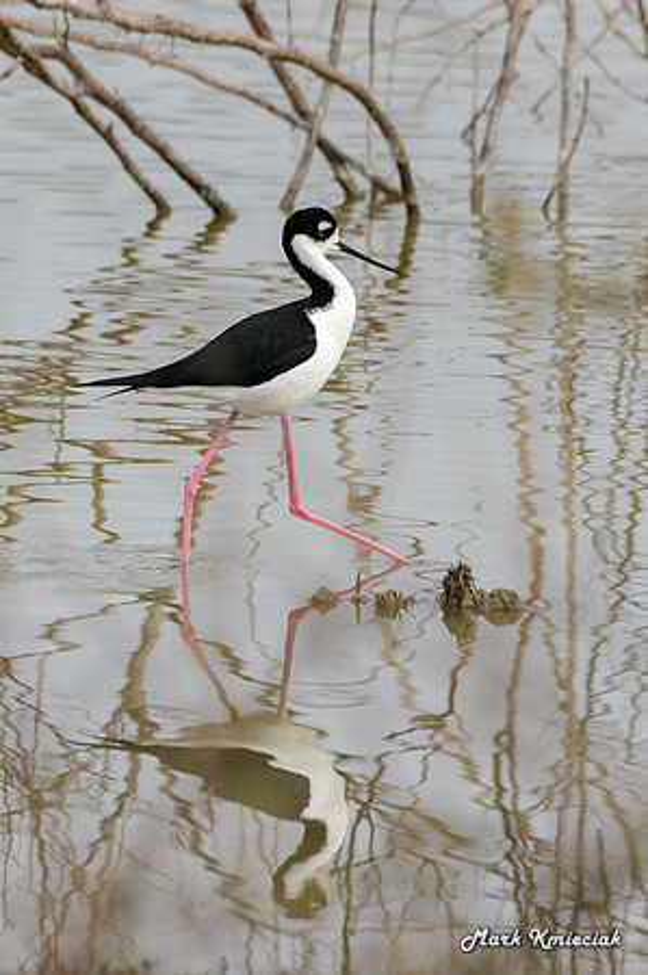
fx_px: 26214
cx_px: 79
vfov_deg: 2.1
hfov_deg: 1.4
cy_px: 346
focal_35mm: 969
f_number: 9
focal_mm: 500
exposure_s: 1/1600
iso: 640
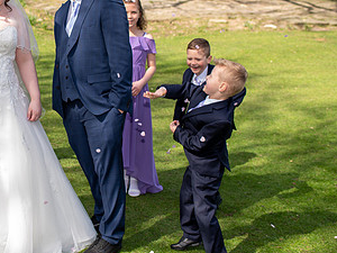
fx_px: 633
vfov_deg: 22.5
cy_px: 82
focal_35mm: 65
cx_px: 48
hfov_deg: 28.9
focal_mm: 35
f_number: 2.8
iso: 100
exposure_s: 1/500
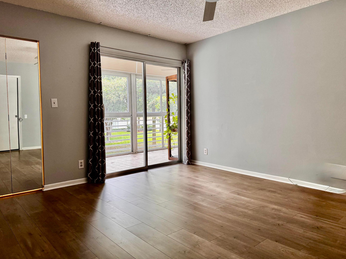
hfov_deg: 69.4
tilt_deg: -3.3
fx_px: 250
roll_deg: +0.6
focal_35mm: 25
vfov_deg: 54.9
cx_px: 169
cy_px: 125
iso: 200
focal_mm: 6.76
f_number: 1.78
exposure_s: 1/78
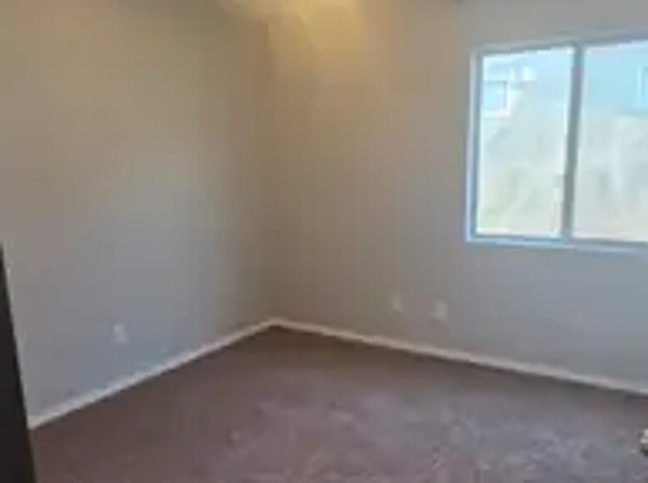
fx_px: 504
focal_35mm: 27
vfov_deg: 51.0
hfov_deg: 65.3
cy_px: 275
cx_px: 349
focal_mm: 2.2
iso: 250
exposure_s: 1/120
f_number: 1.9
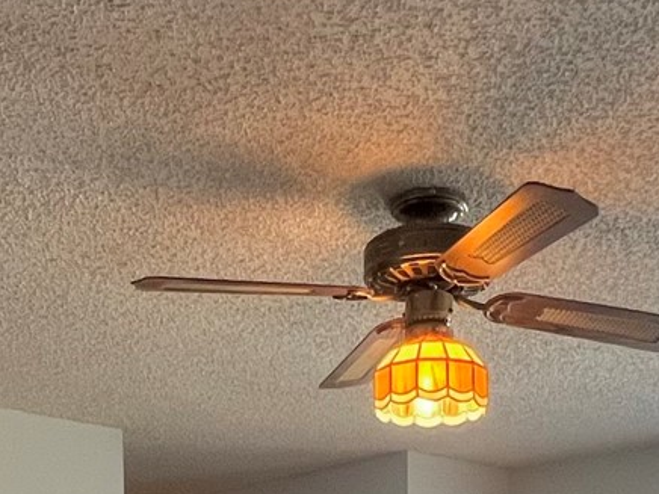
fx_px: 1161
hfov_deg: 31.7
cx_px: 337
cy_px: 852
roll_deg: +0.3
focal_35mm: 61
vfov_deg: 19.1
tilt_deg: -5.6
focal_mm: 1.57
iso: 250
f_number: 1.8
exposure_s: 1/60
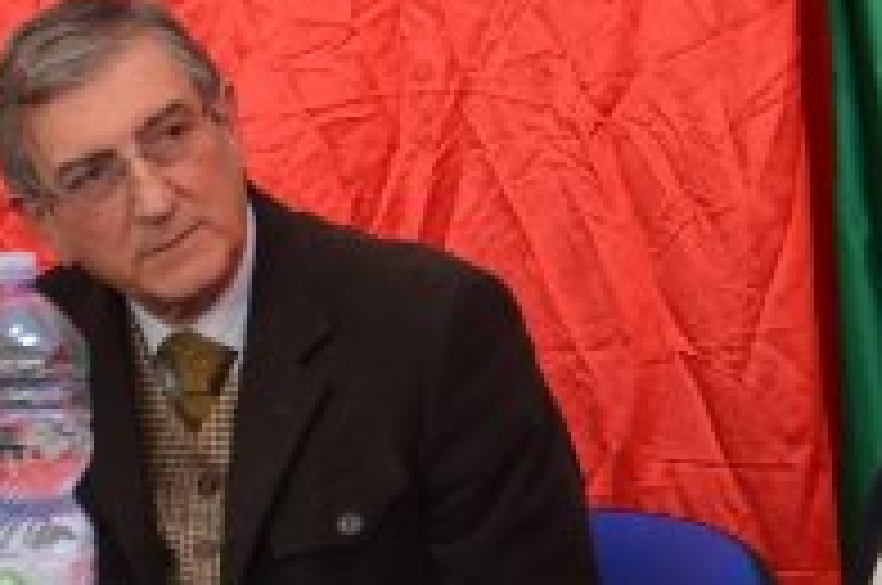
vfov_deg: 4.2
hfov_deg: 6.4
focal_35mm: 323
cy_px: -162
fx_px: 7900
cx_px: 130
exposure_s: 1/60
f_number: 5.3
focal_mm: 66
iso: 1000
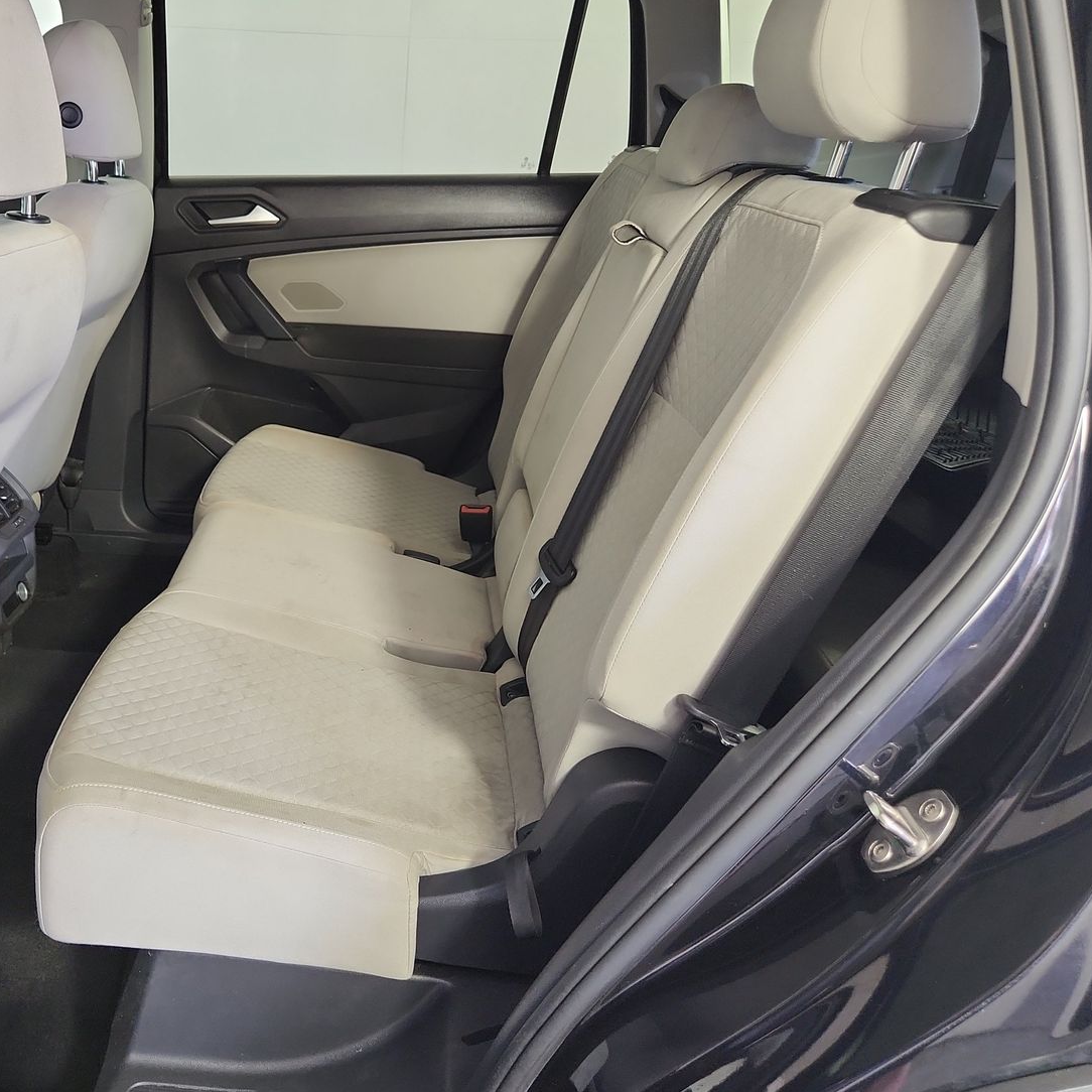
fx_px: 1071
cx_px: 316
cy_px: 537
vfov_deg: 54.0
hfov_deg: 52.4
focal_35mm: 30
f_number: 1.8
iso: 132
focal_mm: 5.4
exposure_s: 1/59
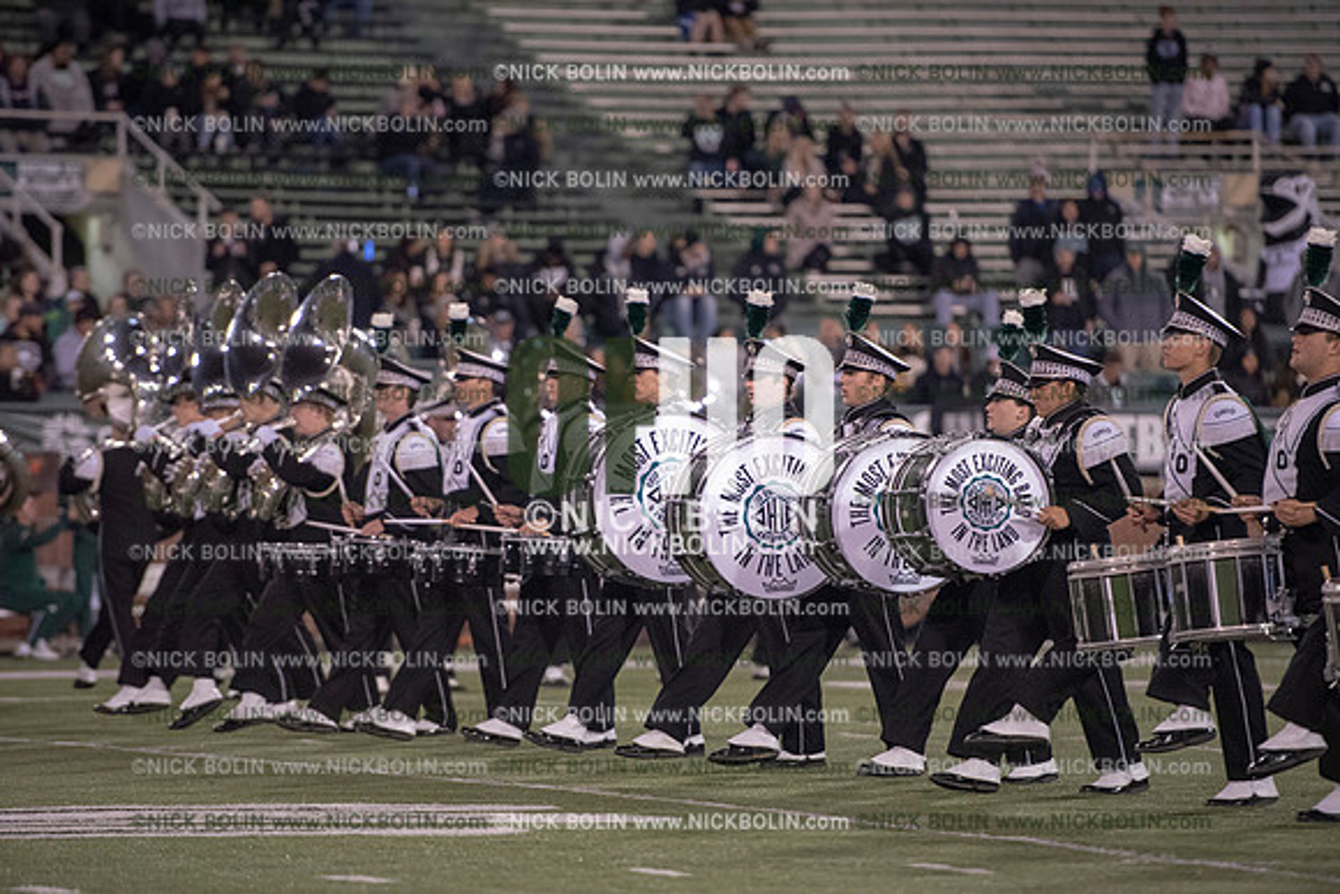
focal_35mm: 200
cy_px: 447
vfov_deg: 6.9
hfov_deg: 10.3
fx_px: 7446
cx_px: 670
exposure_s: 1/1250
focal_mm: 200
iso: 5000
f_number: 3.2
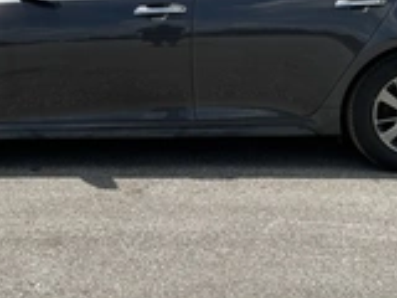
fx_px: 803
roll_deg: +0.7
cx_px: 179
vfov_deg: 20.7
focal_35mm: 70
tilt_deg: -5.5
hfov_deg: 27.8
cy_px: 52
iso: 25
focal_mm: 3
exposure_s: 1/2320
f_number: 1.8
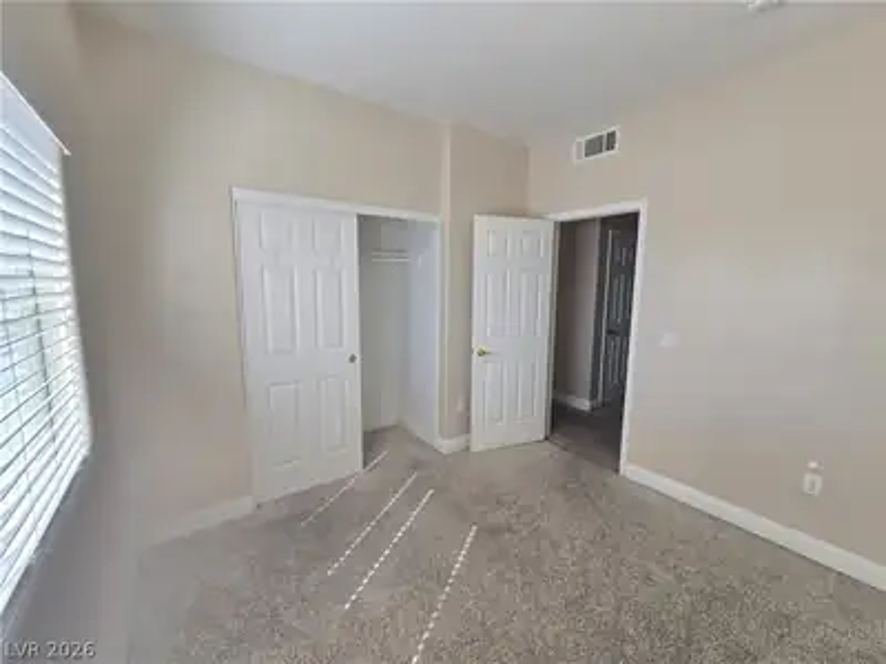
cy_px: 332
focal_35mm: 13
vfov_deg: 89.9
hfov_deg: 106.2
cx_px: 443
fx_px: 333
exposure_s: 1/359
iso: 160
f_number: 2.2
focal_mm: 2.2
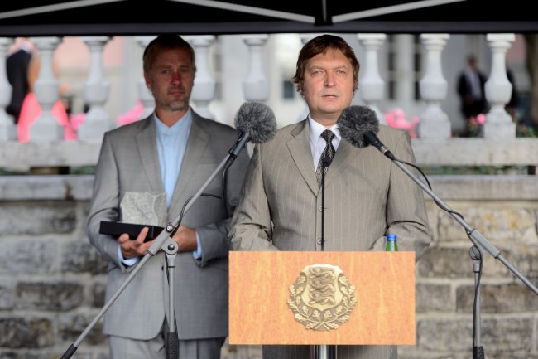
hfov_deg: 15.2
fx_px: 2017
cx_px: 269
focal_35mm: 135
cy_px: 180
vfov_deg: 10.2
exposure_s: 1/250
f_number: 2.8
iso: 100
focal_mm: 135
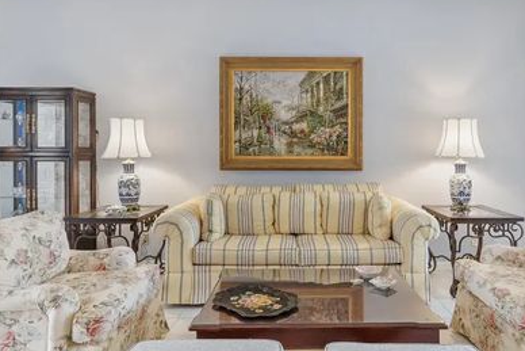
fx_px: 350
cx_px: 300
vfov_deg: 51.8
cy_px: 244
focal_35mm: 24
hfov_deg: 73.3
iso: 500
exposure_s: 1/60
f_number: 4
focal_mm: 7
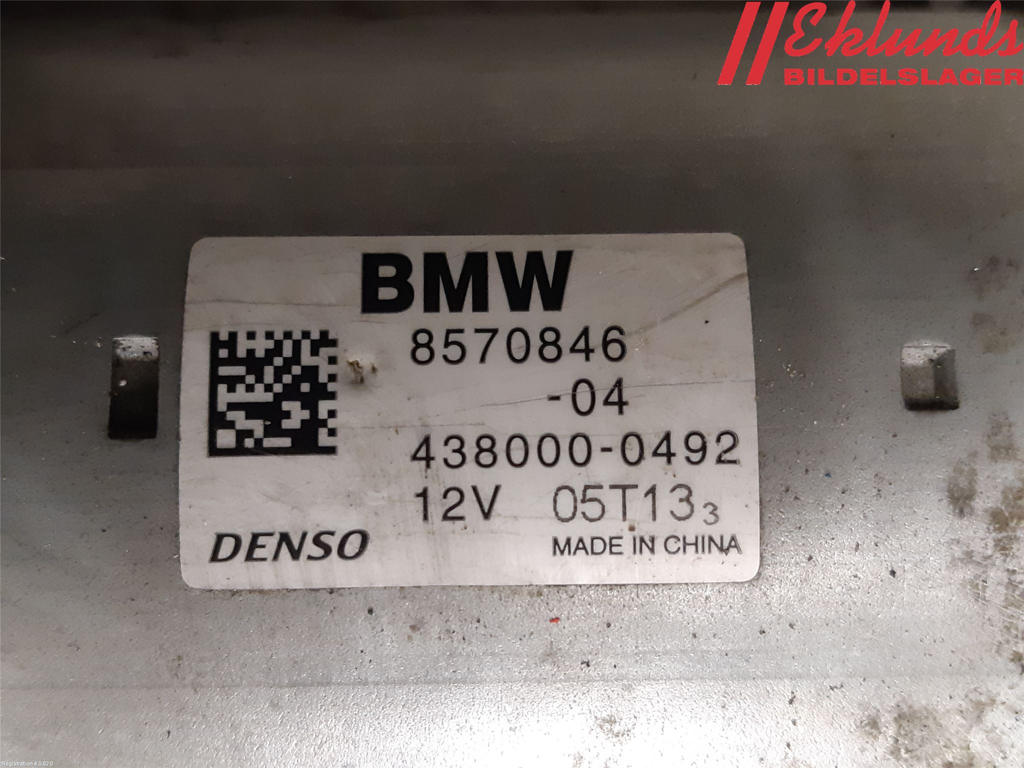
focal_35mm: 26
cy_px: 384
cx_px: 512
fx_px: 769
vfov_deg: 53.1
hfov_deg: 67.3
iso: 250
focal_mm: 3.93
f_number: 1.7
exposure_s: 1/50
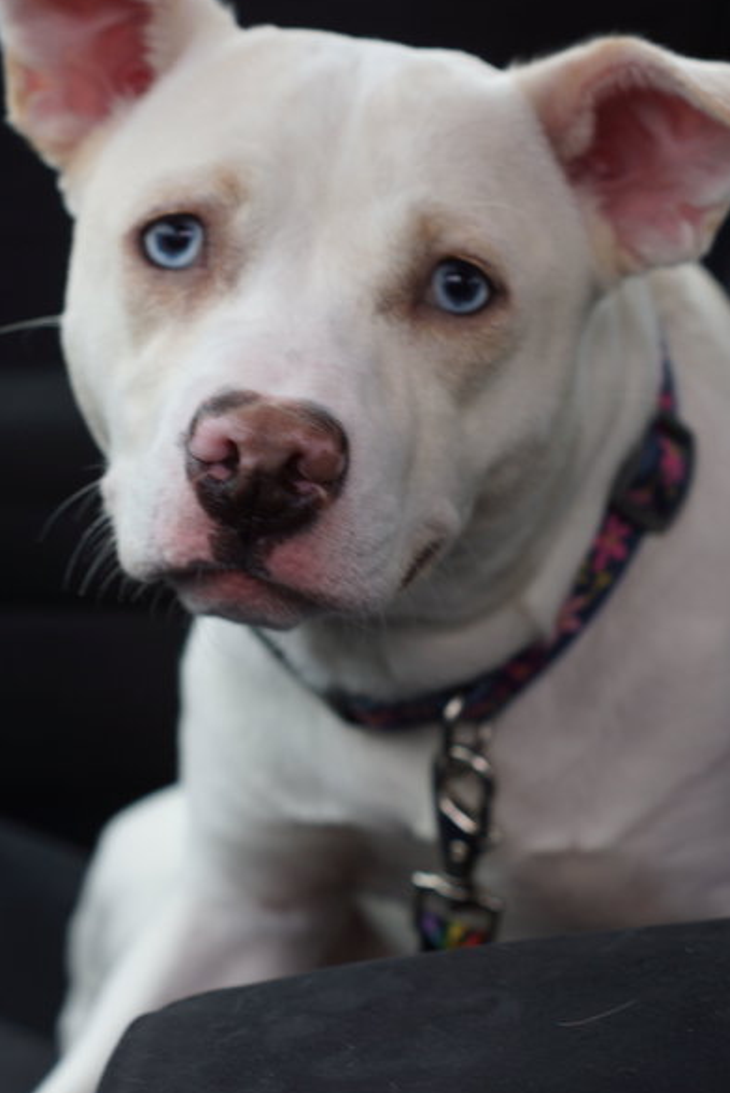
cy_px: 433
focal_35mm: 96
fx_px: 2918
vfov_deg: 21.2
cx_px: 360
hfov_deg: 14.3
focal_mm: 50
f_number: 4
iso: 125
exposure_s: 1/80
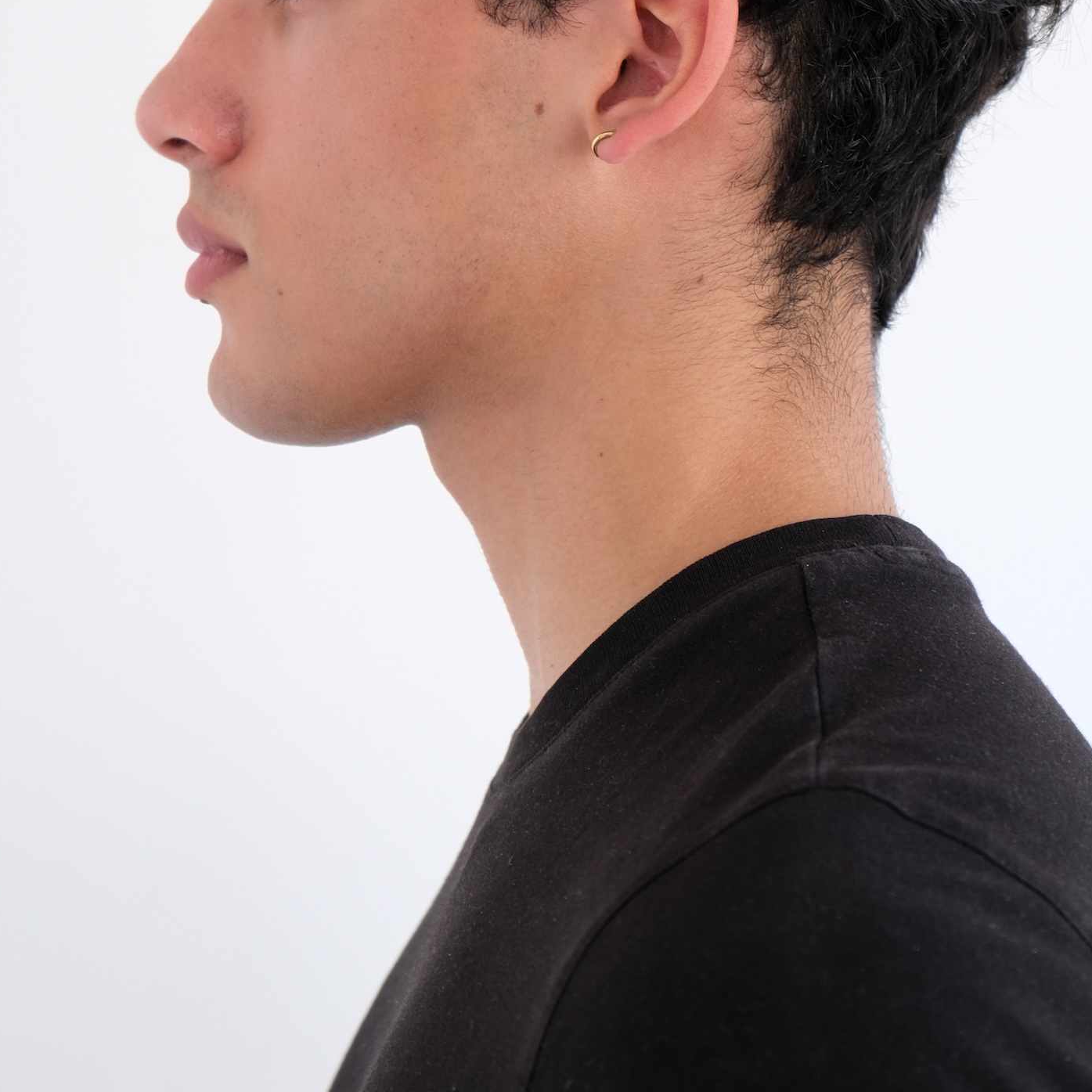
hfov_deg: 13.5
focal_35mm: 129
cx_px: 542
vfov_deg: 13.5
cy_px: 268
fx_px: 4604
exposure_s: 1/125
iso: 320
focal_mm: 55
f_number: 4
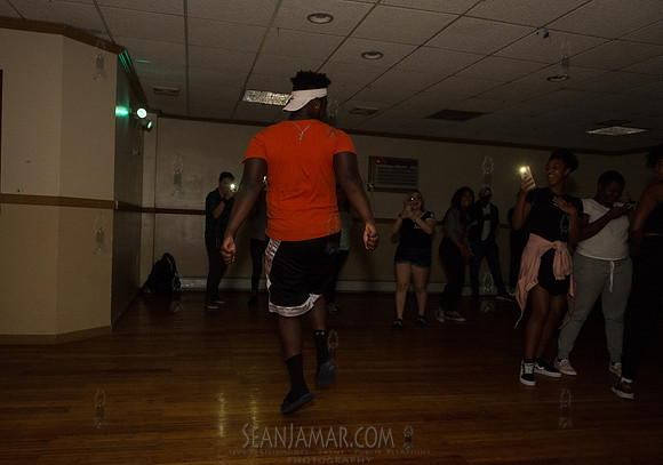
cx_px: 296
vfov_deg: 50.9
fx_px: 489
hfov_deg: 68.1
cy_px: 240
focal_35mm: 26
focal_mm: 24
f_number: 4
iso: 2000
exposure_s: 1/320
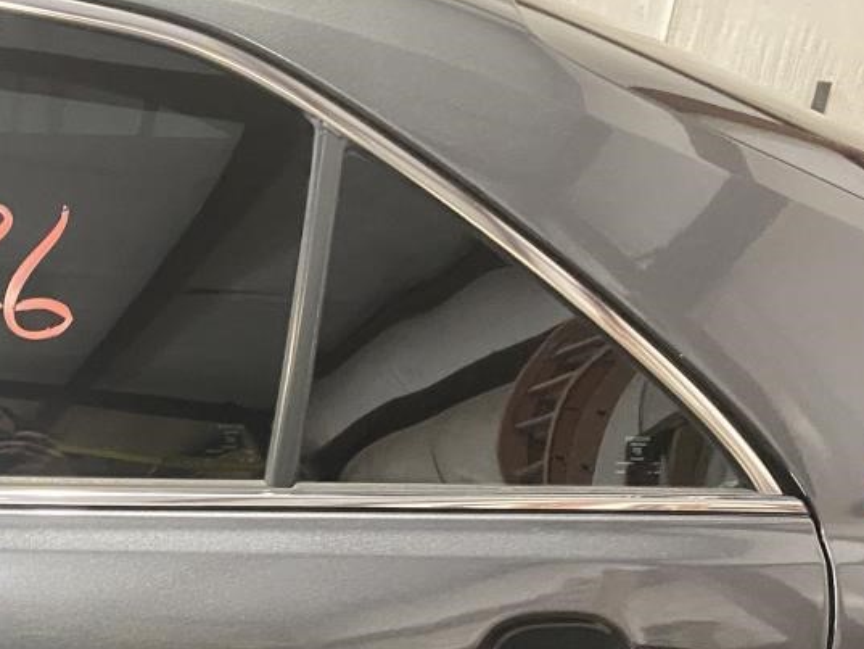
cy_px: 601
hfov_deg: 29.1
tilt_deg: -23.5
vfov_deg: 23.0
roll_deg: -3.1
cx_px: -13
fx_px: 1548
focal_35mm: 62
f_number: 1.8
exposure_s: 1/30
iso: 500
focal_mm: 4.25
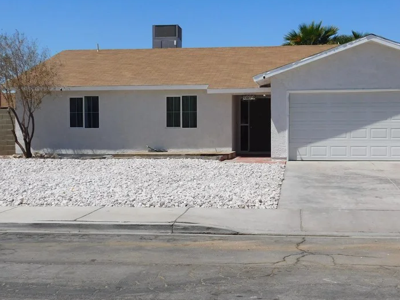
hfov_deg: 36.2
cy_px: 148
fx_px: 612
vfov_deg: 27.5
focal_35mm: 53
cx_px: 213
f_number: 7
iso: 125
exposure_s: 1/640
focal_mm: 6.3
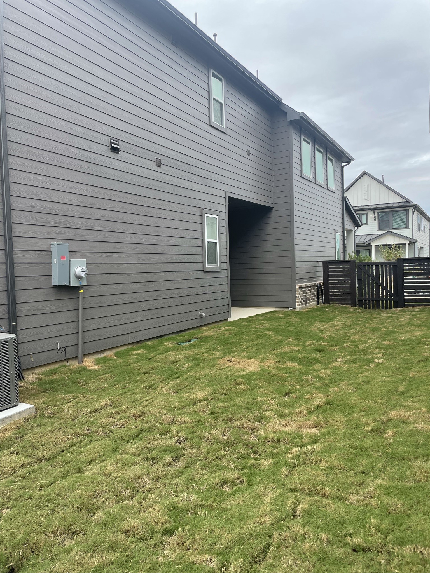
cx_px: 215
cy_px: 286
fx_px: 431
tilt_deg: -1.5
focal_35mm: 26
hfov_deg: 53.1
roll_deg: +1.6
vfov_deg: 67.3
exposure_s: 1/575
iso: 32
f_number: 1.6
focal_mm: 4.2
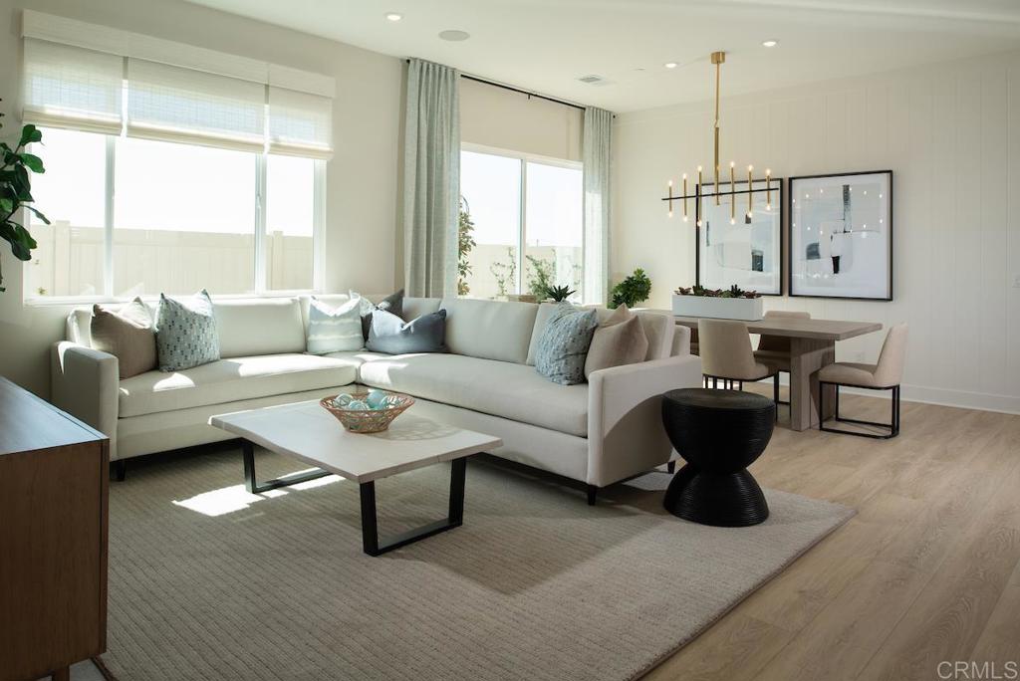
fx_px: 680
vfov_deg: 53.2
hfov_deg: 73.7
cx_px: 510
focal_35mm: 24
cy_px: 340
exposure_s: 1/25
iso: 100
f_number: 9.5
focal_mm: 24
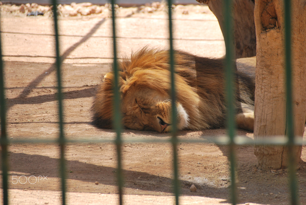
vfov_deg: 5.0
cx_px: 153
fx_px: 2362
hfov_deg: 7.4
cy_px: 102
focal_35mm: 278
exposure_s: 1/200
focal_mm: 185
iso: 200
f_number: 6.3
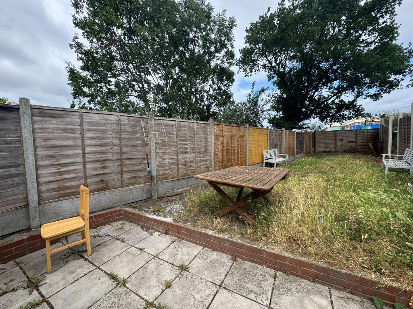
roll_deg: +1.5
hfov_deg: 102.1
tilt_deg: -2.8
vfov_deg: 85.7
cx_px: 206
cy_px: 154
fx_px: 167
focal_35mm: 14
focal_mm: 2.22
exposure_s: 1/610
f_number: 2.2
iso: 40
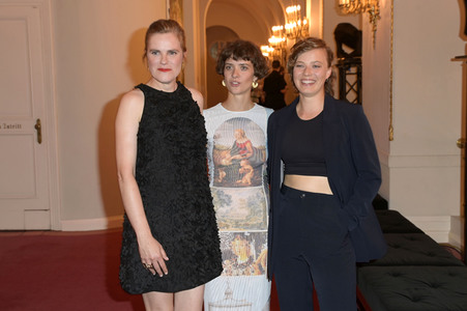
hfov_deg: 48.5
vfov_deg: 33.4
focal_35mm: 40
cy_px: 156
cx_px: 234
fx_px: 518
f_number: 5
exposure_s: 1/60
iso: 800
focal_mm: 40
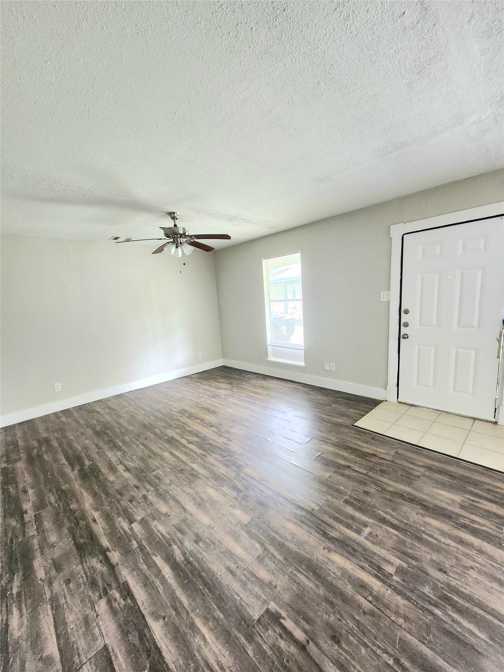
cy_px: 336
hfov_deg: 89.9
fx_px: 252
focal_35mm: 13
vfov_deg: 106.2
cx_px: 252
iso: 400
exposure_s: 1/60.2
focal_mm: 1.74
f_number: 2.2
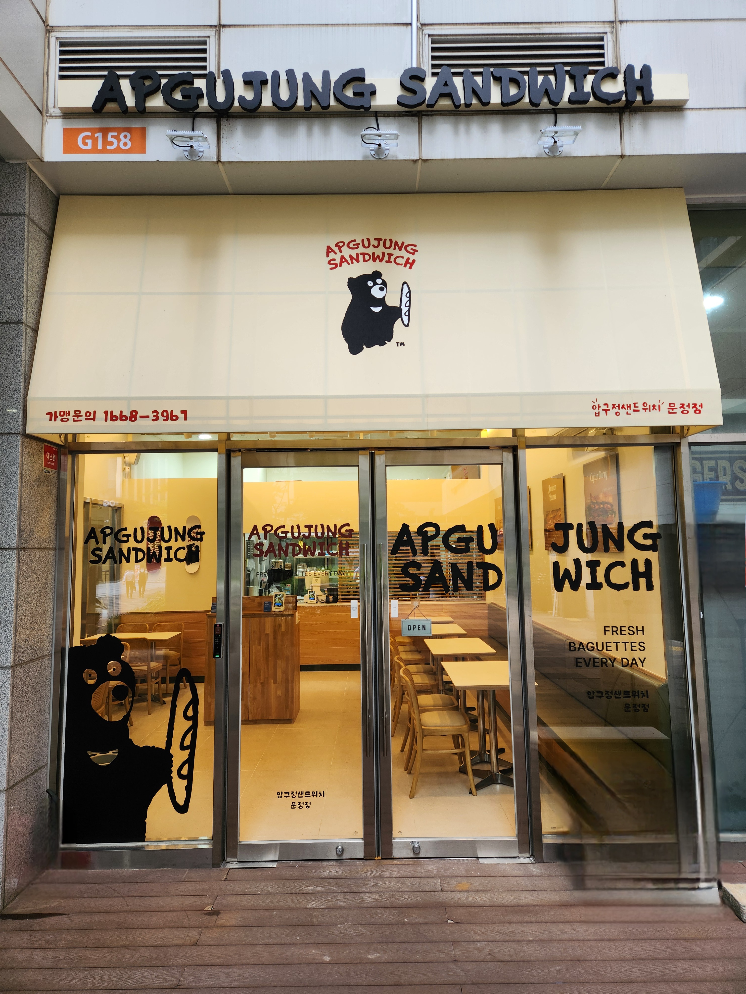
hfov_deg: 58.9
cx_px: 373
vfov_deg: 73.9
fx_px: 661
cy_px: 497
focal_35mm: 23
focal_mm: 5.4
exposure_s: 1/120
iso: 50
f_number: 1.8
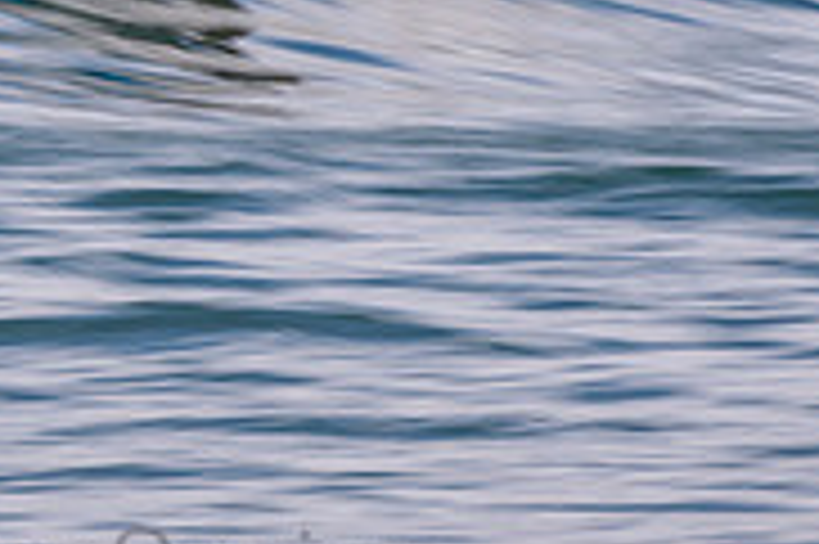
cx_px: 104
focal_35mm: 1916
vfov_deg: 0.7
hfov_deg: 1.1
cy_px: -178
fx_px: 43549
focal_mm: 400
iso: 100
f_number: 22
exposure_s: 1/30
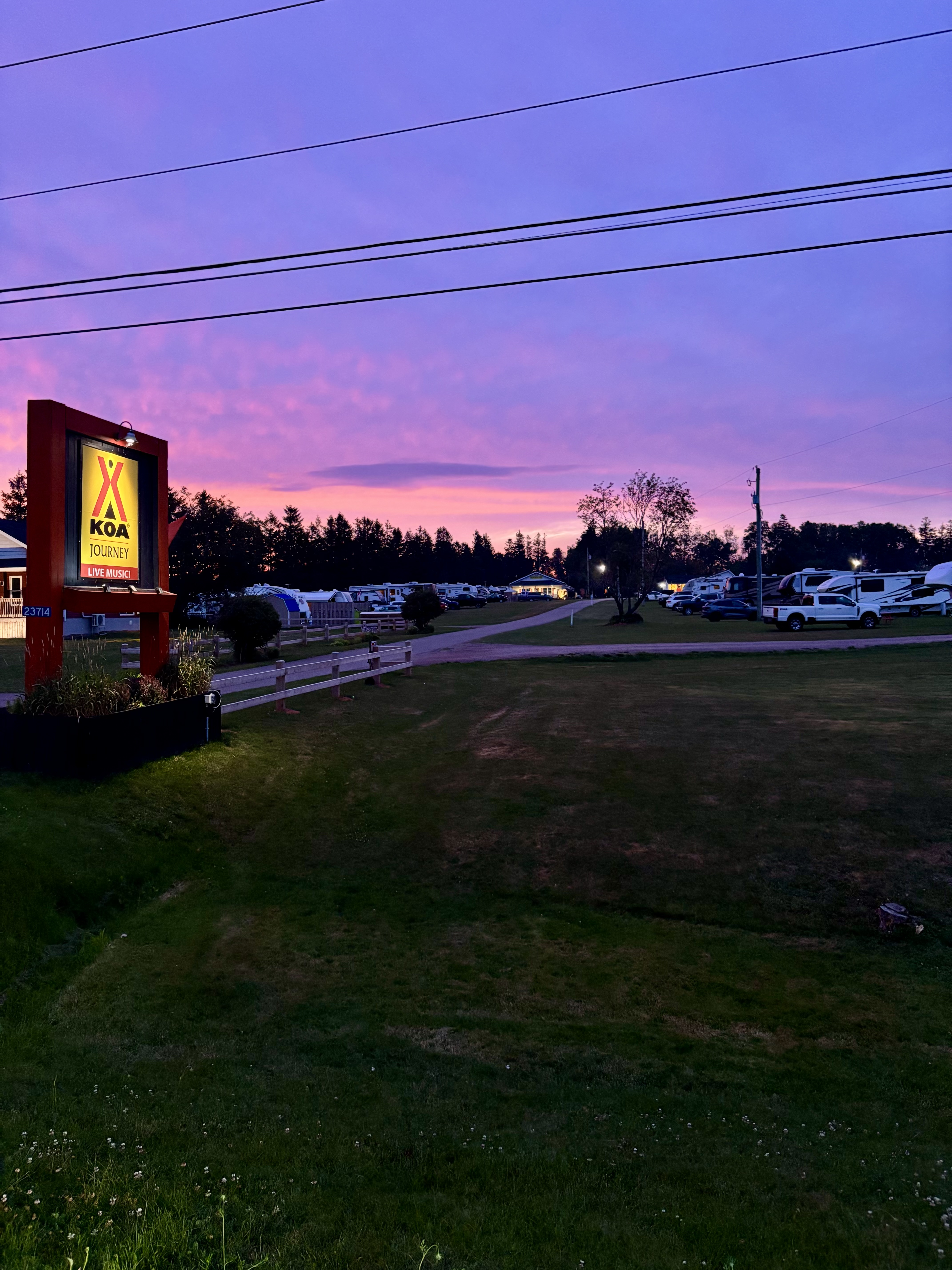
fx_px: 953
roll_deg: -0.4
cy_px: 635
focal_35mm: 26
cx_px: 476
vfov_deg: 67.3
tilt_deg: -0.6
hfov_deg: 53.1
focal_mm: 5.96
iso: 400
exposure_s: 1/60
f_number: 1.6
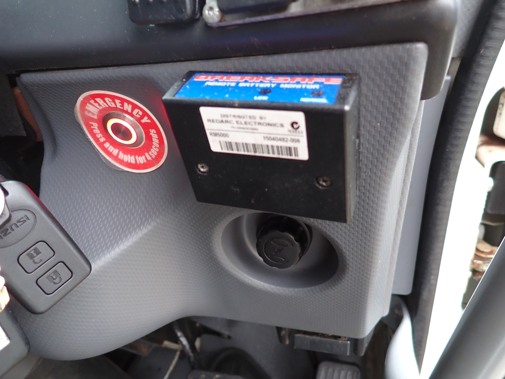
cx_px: 250
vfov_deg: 51.3
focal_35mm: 27
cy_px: 184
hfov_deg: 65.3
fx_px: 394
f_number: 2
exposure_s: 1/50
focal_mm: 4.5
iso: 200
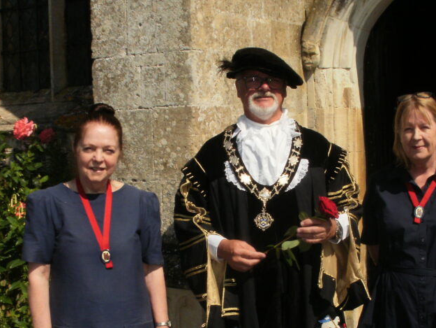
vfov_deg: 24.5
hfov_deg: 32.4
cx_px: 292
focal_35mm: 59
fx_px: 743
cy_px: 257
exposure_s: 1/1250
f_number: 5.6
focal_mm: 6.3
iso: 100
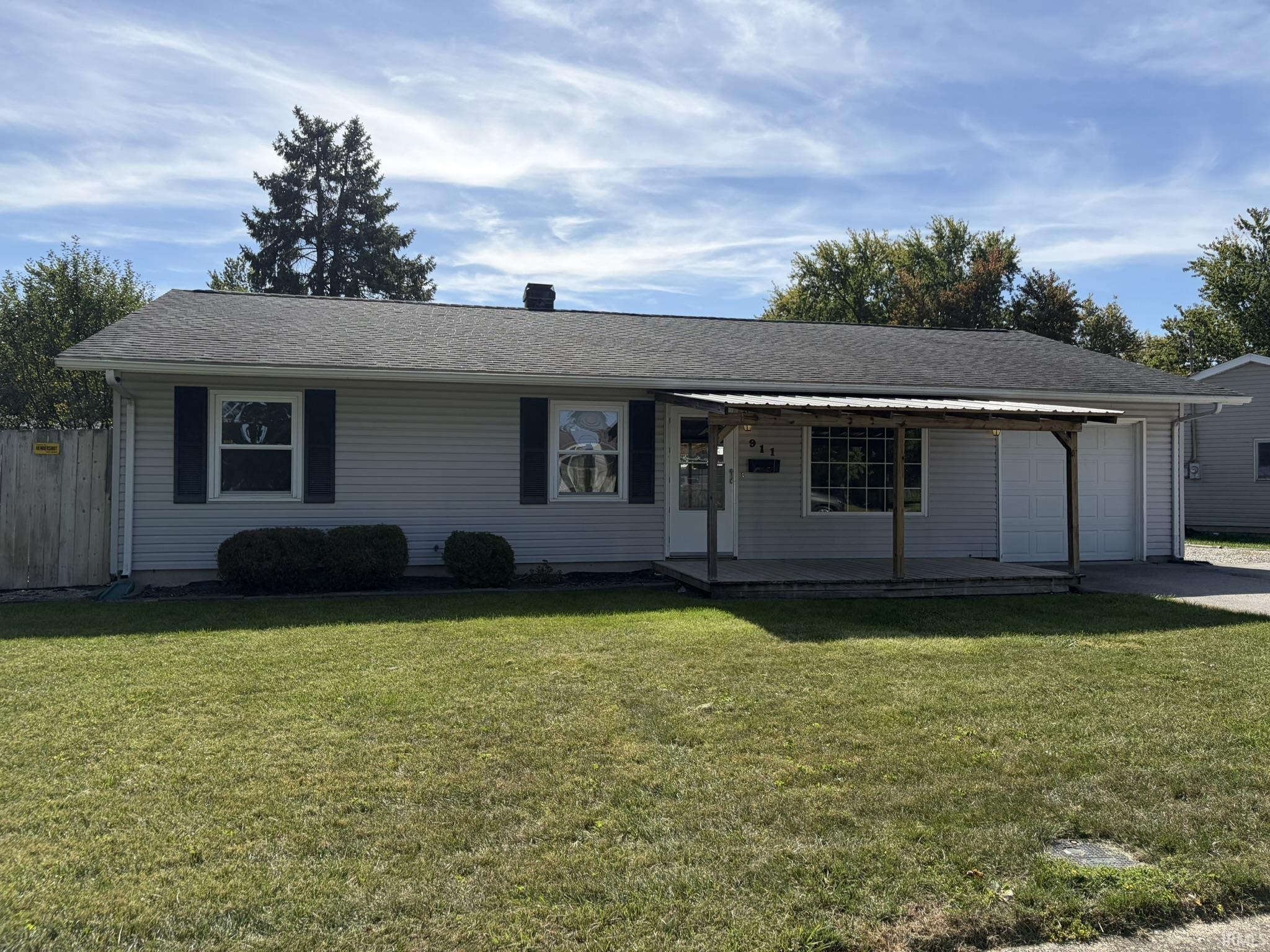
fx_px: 954
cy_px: 476
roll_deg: -0.7
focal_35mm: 26
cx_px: 635
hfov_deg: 67.3
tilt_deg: +0.9
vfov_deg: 53.1
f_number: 1.6
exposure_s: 1/6329
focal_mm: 5.96
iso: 64
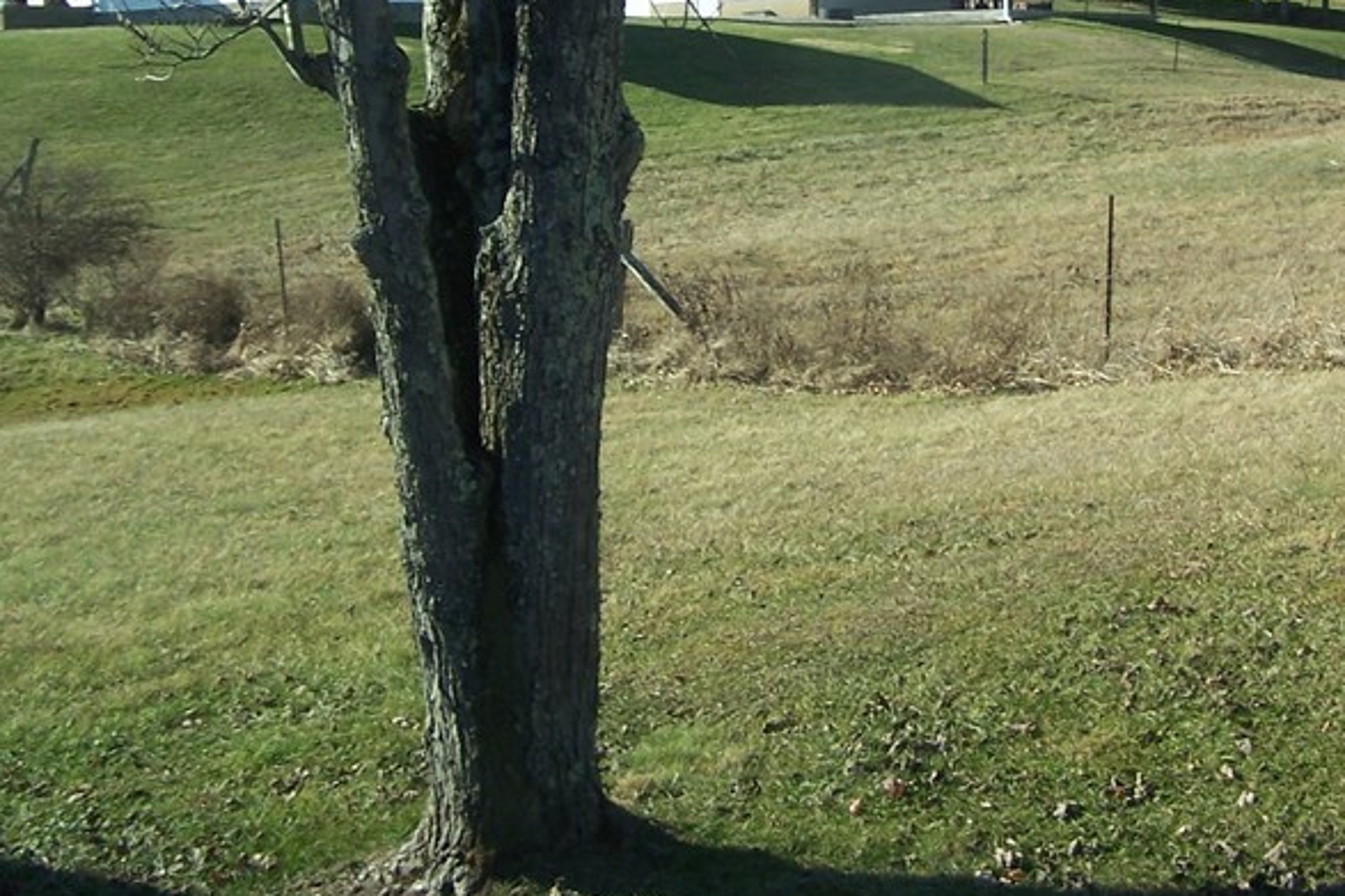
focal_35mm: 69
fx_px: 2577
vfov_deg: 19.4
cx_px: 832
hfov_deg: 29.2
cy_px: 119
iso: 80
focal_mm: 6.3
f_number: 2.8
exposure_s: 1/500
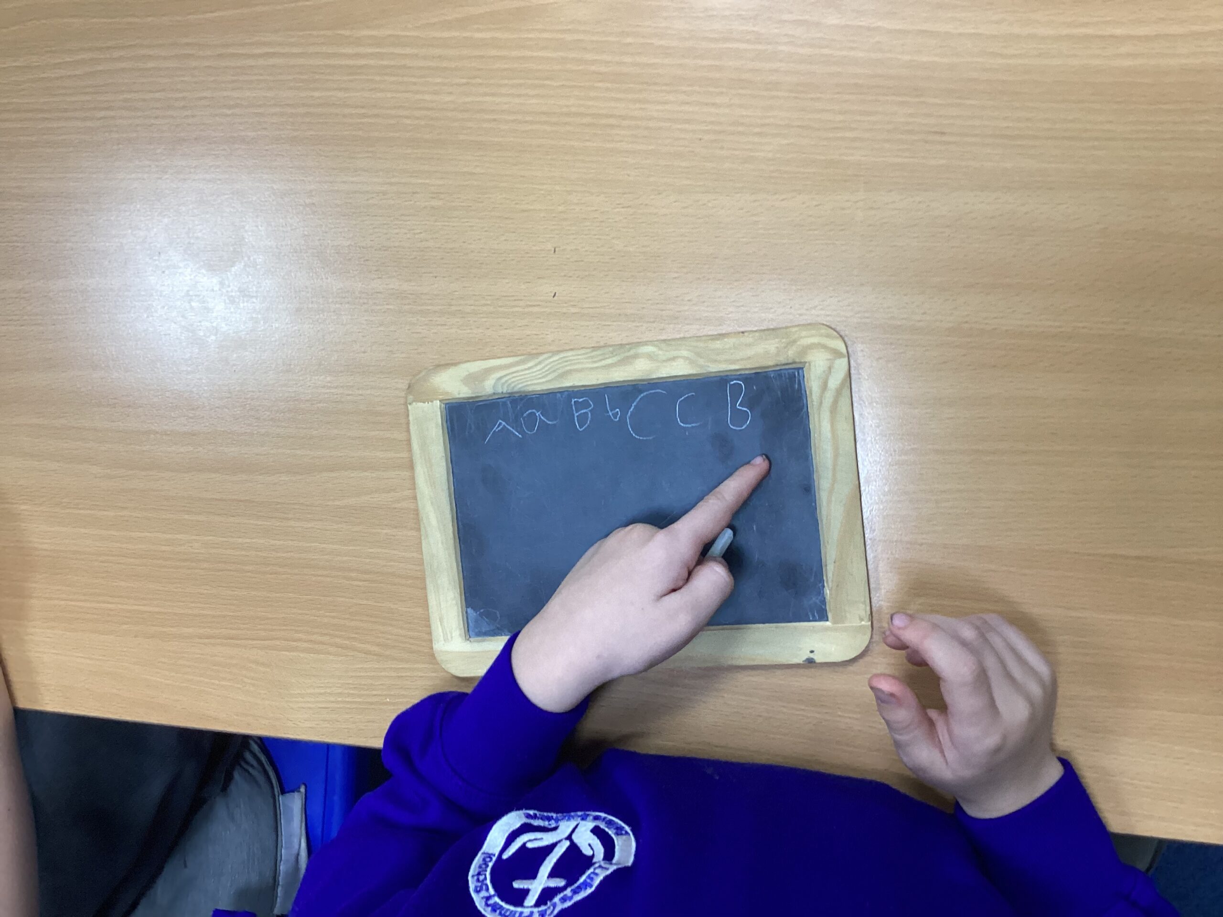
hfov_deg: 58.4
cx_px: 612
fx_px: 1095
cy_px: 458
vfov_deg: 45.4
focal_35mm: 31
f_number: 2.4
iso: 125
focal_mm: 3.3
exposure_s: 1/50
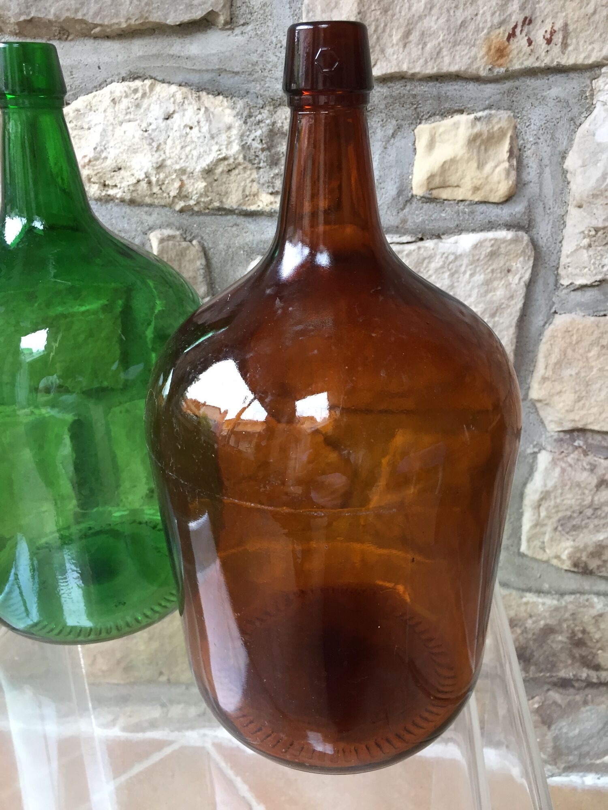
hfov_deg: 48.2
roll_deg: +1.6
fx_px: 679
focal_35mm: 29
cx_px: 304
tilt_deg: -23.6
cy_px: 405
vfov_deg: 61.7
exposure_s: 1/33
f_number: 2.2
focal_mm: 4.15
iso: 125
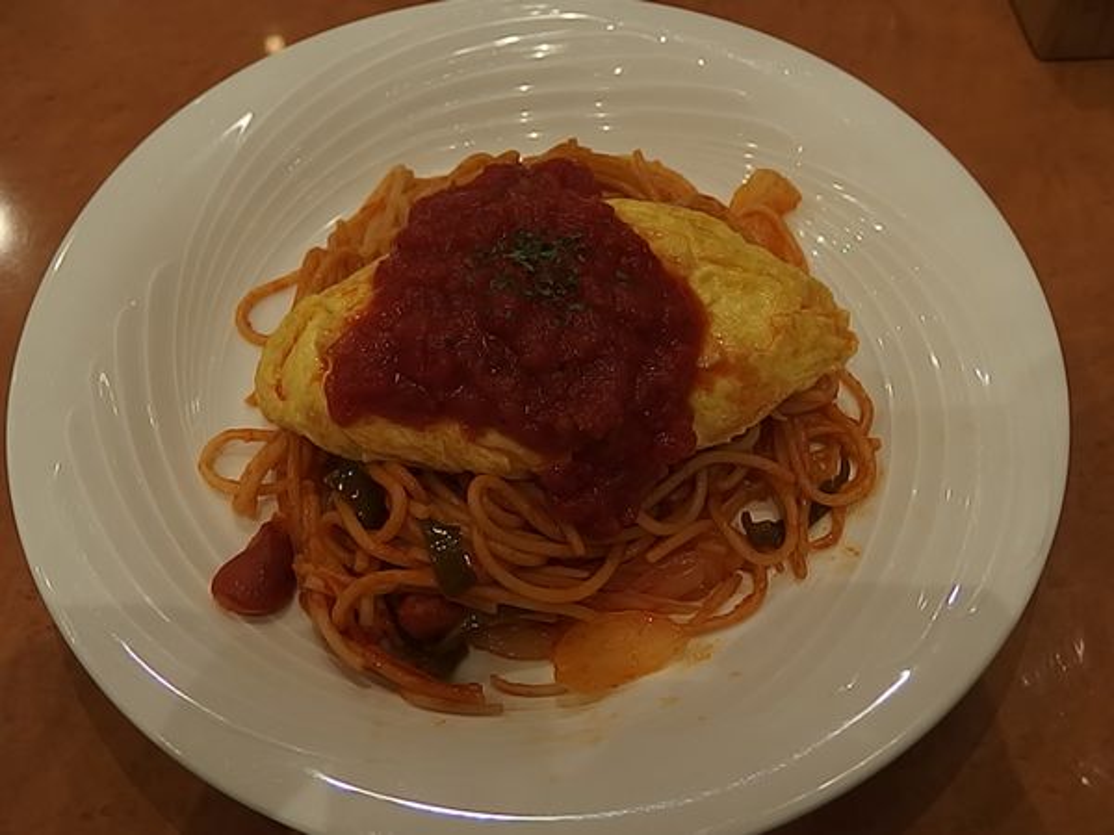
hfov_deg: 49.0
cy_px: 418
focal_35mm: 38
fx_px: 1223
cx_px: 557
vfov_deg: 37.7
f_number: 2.2
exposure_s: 1/125
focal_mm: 6.8
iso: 100
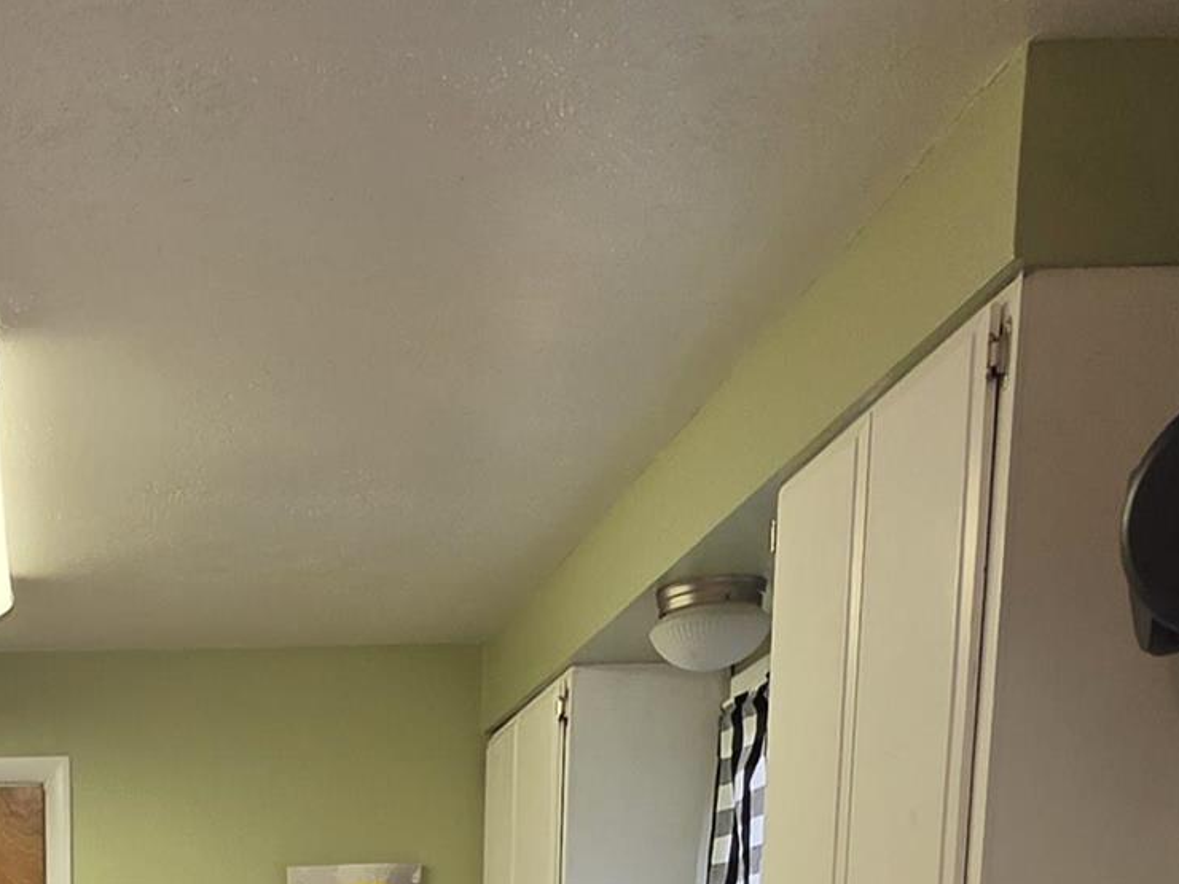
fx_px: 1839
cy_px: 1577
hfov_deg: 33.5
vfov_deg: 20.0
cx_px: 94
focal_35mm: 54
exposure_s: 1/120
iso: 40
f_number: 1.9
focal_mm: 2.2
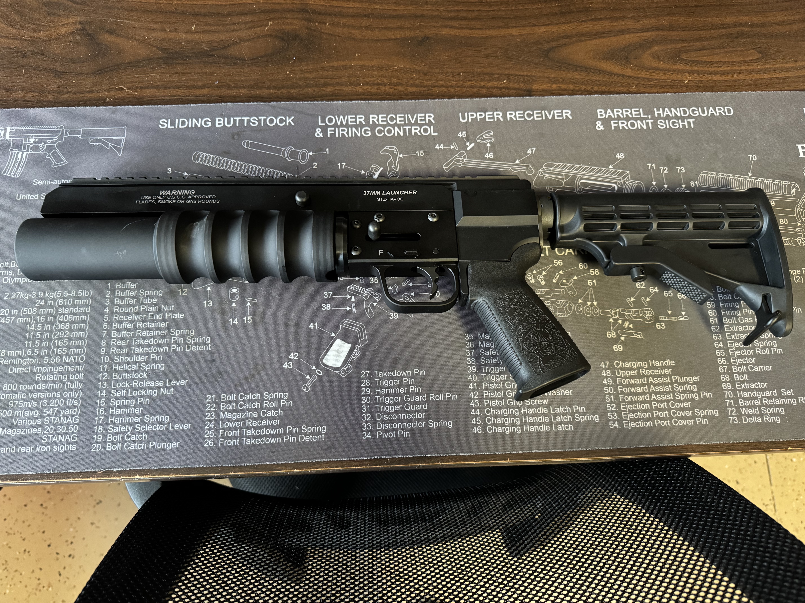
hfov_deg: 71.6
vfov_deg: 56.8
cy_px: 302
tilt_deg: -75.5
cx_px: 402
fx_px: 558
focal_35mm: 24
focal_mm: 6.76
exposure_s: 1/40
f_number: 1.78
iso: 800
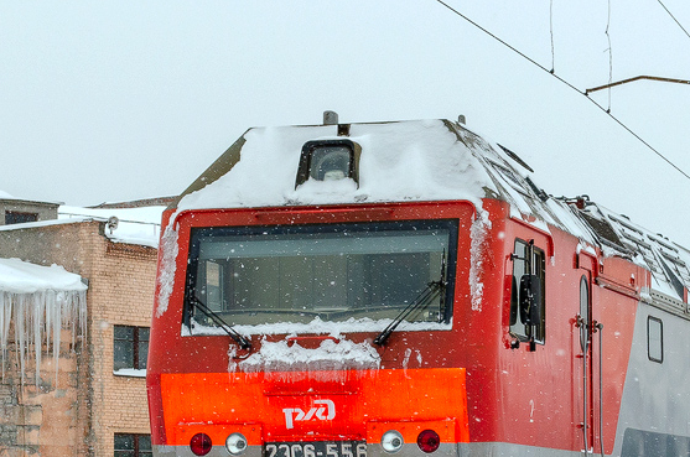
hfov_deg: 16.4
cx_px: 564
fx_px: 2372
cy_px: 303
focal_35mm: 124
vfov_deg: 11.0
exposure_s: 1/250
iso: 200
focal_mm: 36
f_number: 8
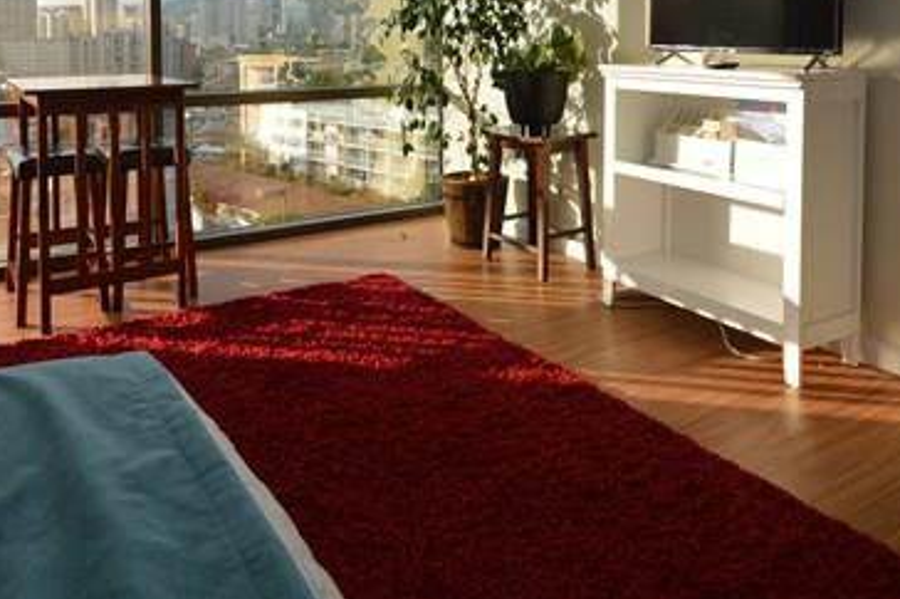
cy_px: 48
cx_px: 392
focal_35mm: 28
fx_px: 699
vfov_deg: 42.1
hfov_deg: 65.3
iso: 400
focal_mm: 10
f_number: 5.6
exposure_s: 1/125
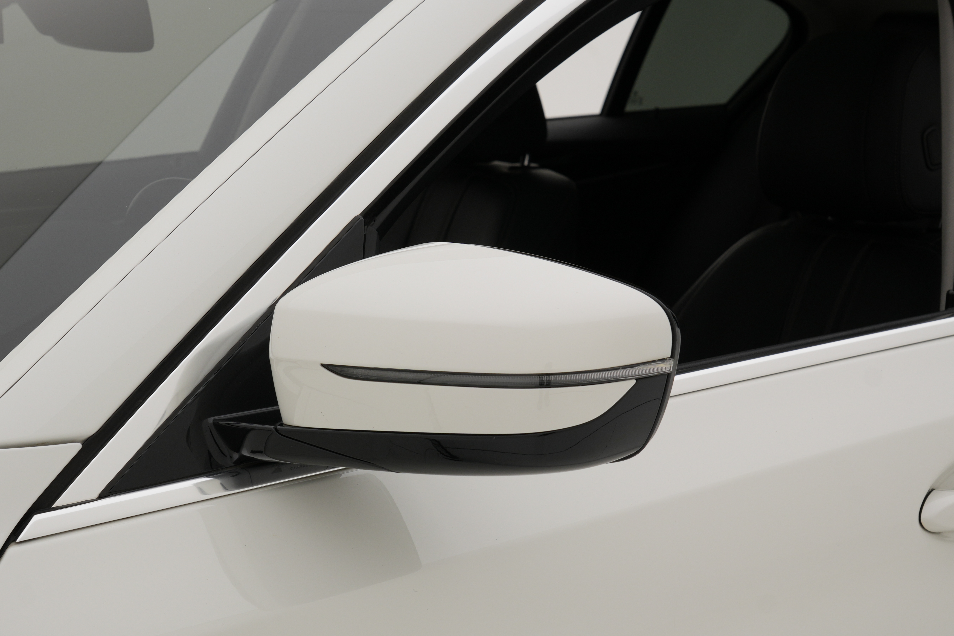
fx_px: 1875
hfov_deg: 28.5
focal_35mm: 71
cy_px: 356
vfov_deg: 19.2
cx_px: 453
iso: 160
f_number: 8
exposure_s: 1/50
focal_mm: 41.1
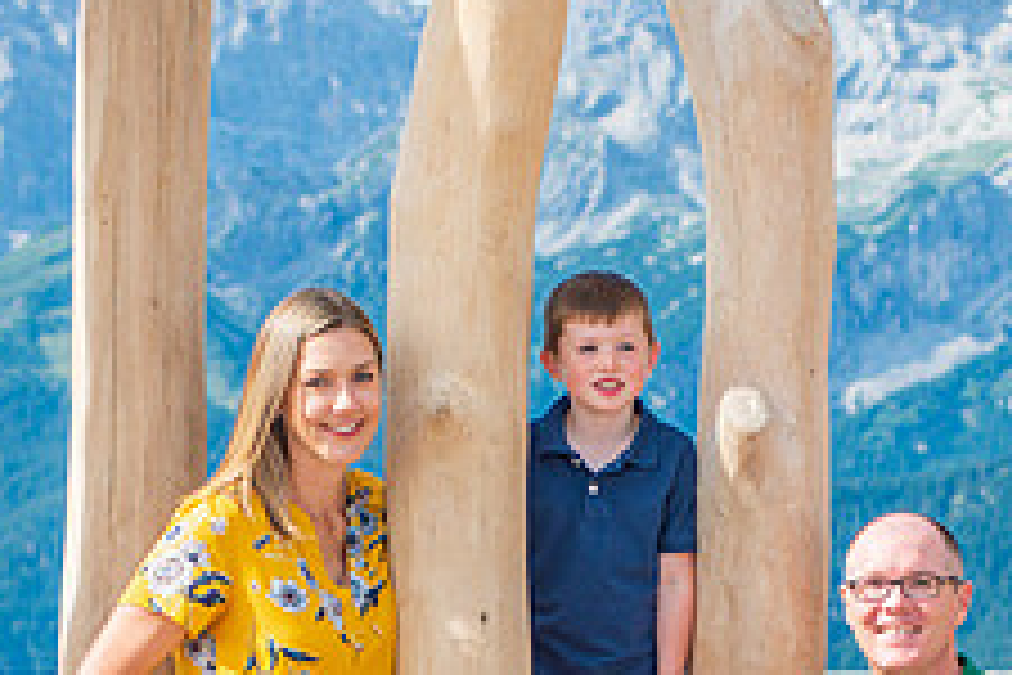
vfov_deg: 6.2
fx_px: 6240
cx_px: 625
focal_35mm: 222
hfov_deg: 9.3
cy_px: 808
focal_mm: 86
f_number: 5.6
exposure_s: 1/640
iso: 100
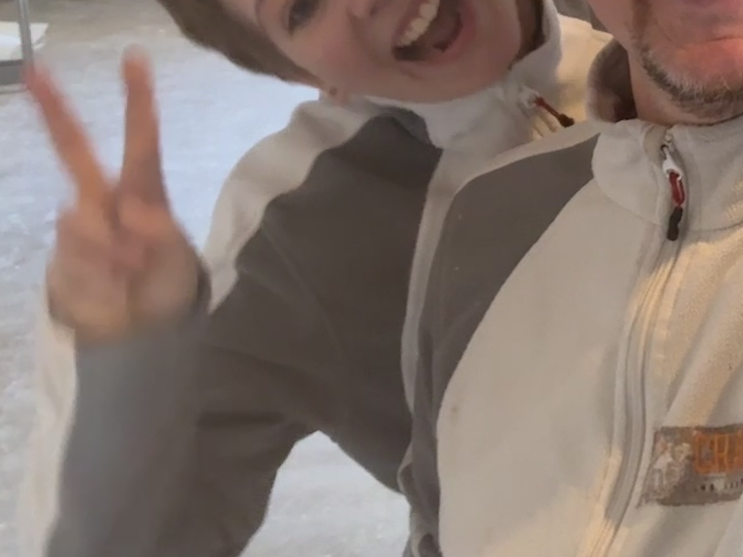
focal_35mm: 63
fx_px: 1352
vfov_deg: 22.4
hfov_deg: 29.7
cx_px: 643
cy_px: 5
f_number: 1.9
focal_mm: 2.69
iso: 320
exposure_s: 1/44
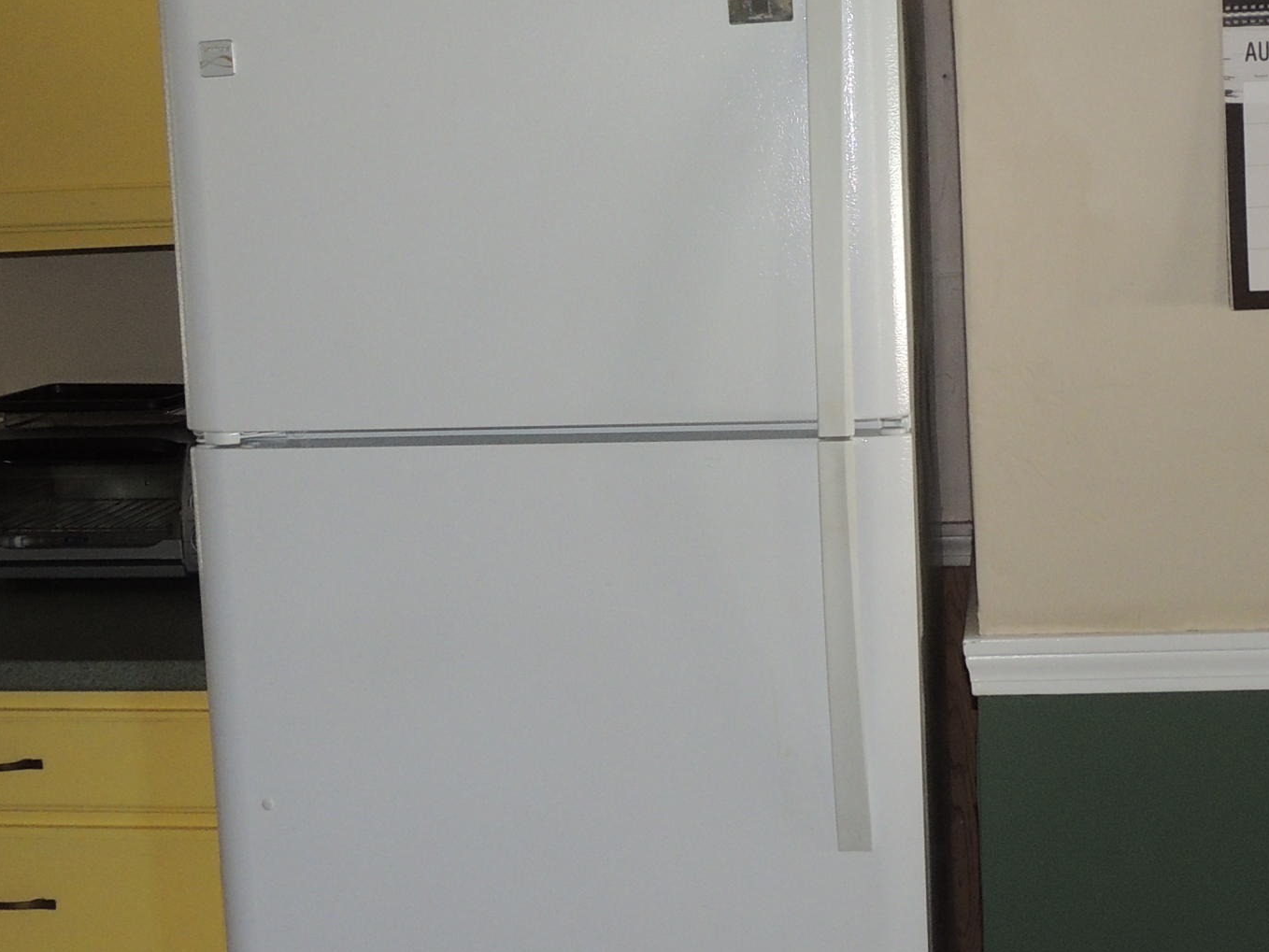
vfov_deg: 27.4
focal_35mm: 53
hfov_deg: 35.9
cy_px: 362
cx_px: 799
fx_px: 1943
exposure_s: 1/30
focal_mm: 4.3
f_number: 3.7
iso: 200
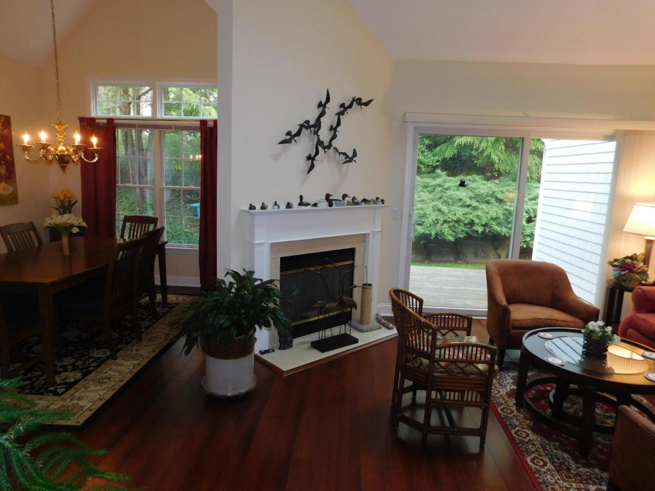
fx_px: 435
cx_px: 328
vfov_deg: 58.9
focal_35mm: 23
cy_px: 246
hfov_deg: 73.9
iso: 200
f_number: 3
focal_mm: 4
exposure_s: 1/30
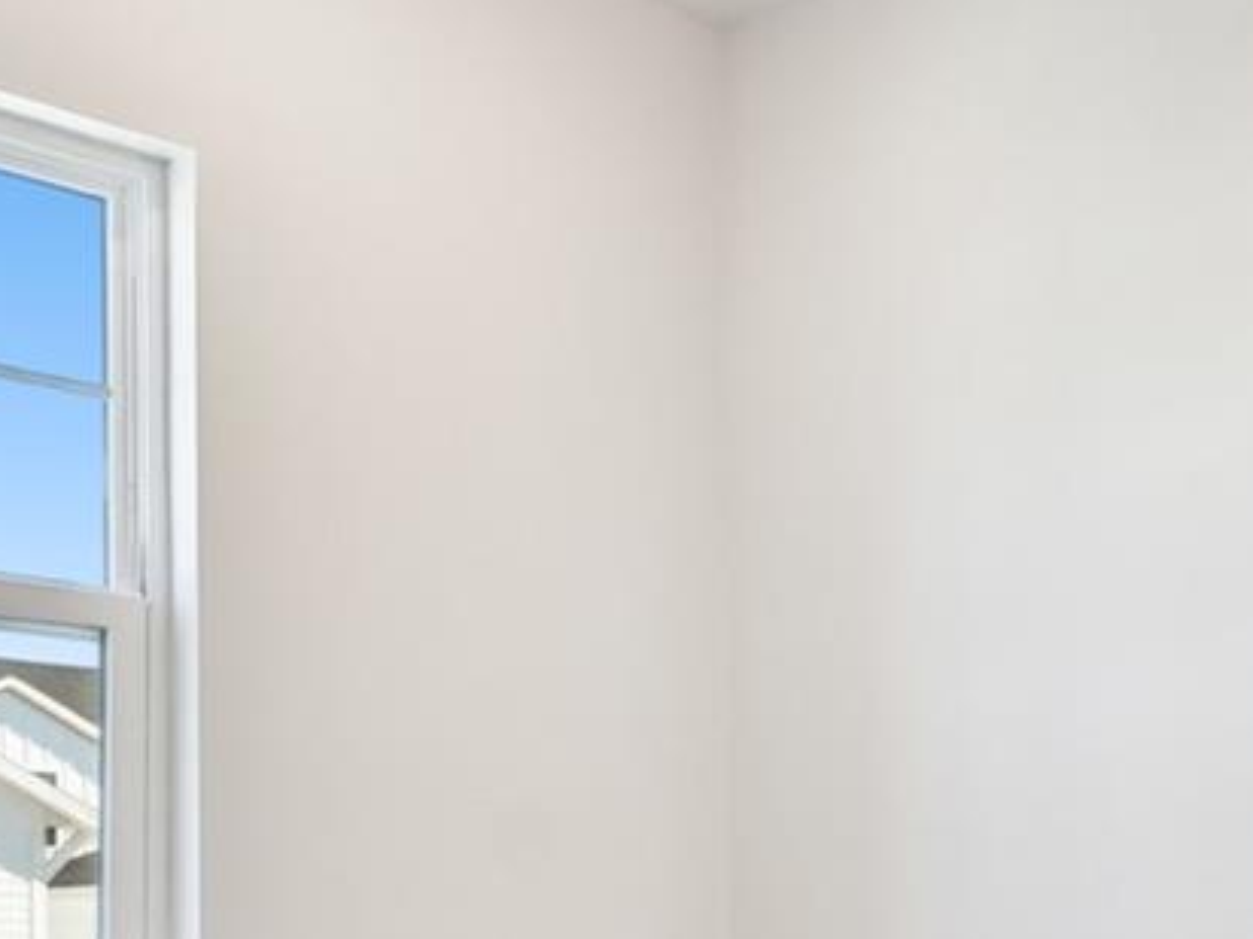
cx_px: 1393
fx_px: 2027
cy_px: 972
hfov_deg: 30.5
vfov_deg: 24.7
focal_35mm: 56
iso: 100
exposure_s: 1/10
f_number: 7.1
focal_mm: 10
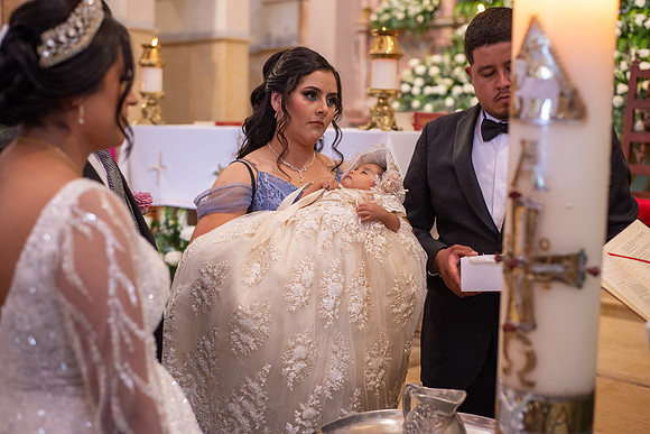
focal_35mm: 50
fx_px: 903
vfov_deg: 27.0
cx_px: 325
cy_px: 217
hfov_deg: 39.6
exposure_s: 1/125
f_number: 2.8
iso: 2500
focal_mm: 50
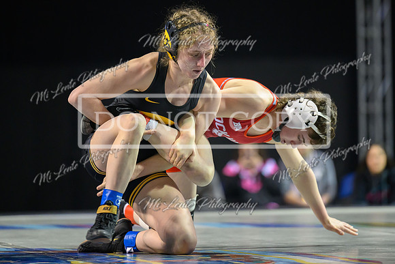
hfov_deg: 8.9
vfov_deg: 5.9
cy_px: 113
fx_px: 2545
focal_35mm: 232
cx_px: 213
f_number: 2.8
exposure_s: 1/800
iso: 5000
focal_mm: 200
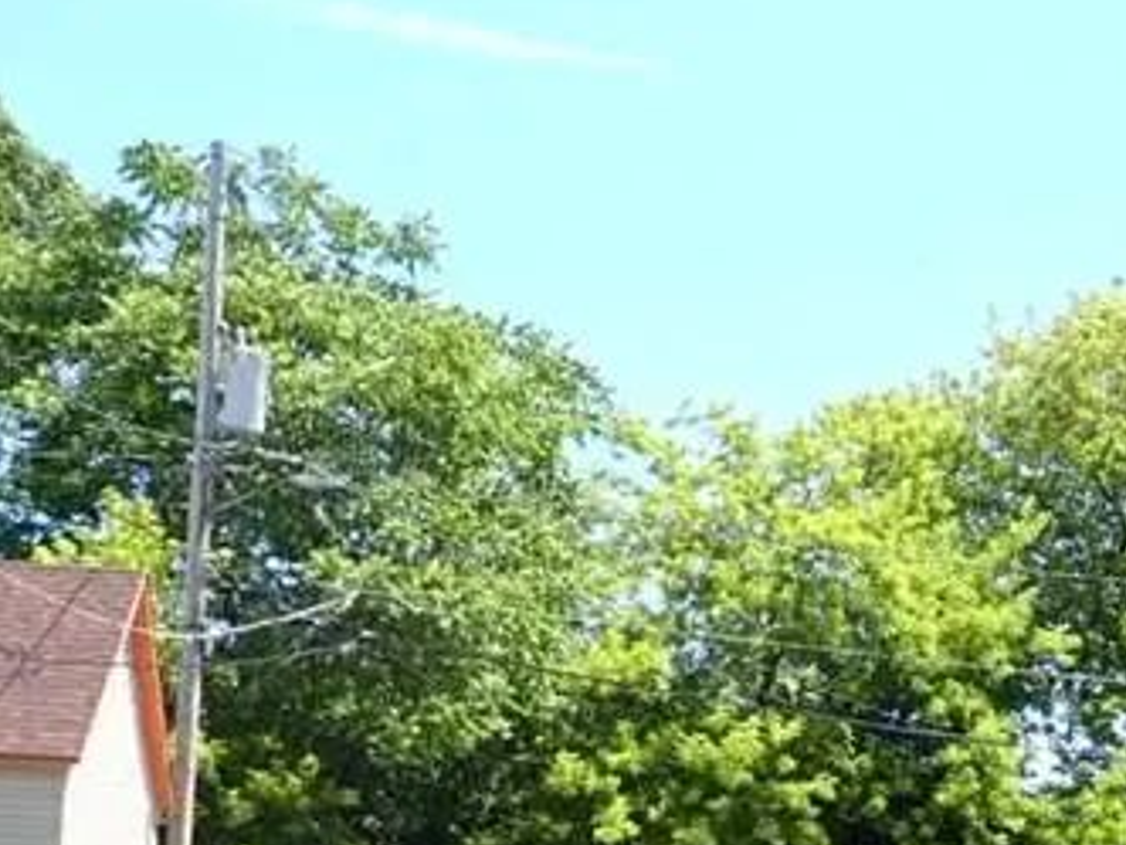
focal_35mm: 77
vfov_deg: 18.2
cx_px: 1296
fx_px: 2505
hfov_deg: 23.5
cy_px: 1008
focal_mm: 4.5
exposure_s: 1/500
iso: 100
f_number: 2.8
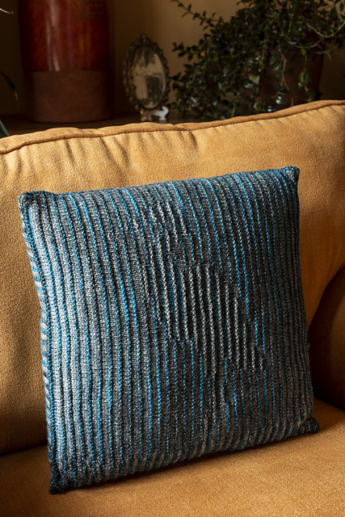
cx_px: 172
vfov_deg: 39.6
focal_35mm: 50
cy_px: 258
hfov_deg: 27.0
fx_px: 718
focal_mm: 50
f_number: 8
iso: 320
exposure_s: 1/5
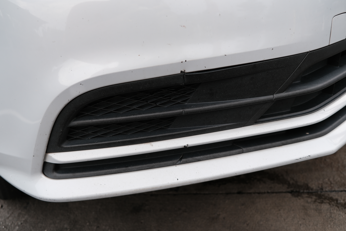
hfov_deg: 65.5
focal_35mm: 28
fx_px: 269
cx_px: 173
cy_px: 116
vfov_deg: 46.4
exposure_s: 1/100
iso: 160
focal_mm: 18.8
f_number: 2.8
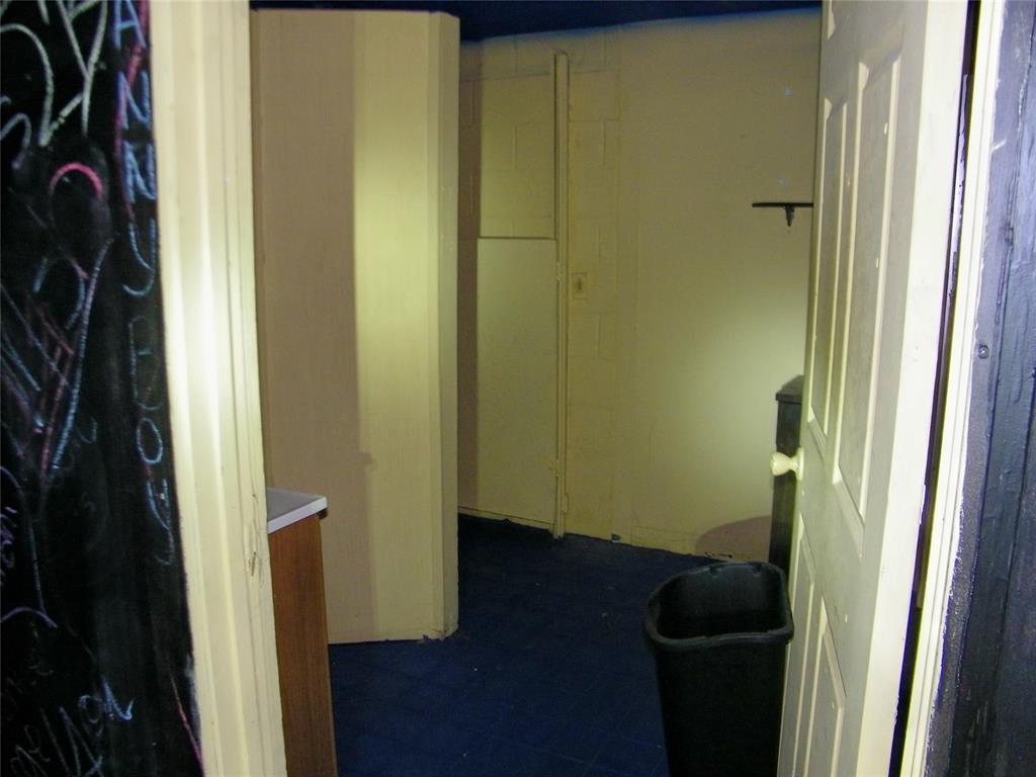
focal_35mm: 28
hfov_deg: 63.4
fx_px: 838
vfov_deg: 49.7
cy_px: 388
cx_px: 518
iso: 200
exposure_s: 1/30
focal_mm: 5
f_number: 3.5
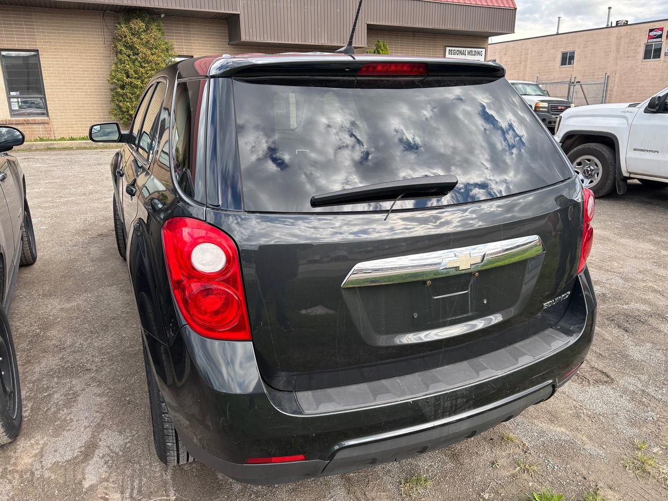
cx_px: 334
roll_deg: -0.3
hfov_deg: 67.3
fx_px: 502
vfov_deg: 53.1
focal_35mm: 26
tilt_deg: -16.9
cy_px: 250
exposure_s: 1/742
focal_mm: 5.96
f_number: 1.6
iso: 50
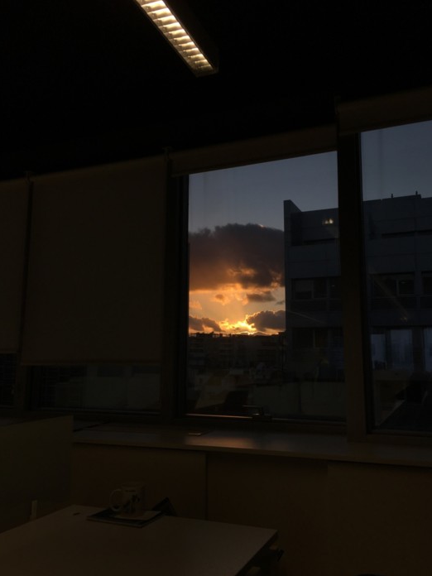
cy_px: 285
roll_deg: -1.1
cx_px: 220
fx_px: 499
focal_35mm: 30
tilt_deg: +9.3
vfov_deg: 60.0
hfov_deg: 46.8
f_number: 2.2
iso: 25
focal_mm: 4.15
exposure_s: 1/327
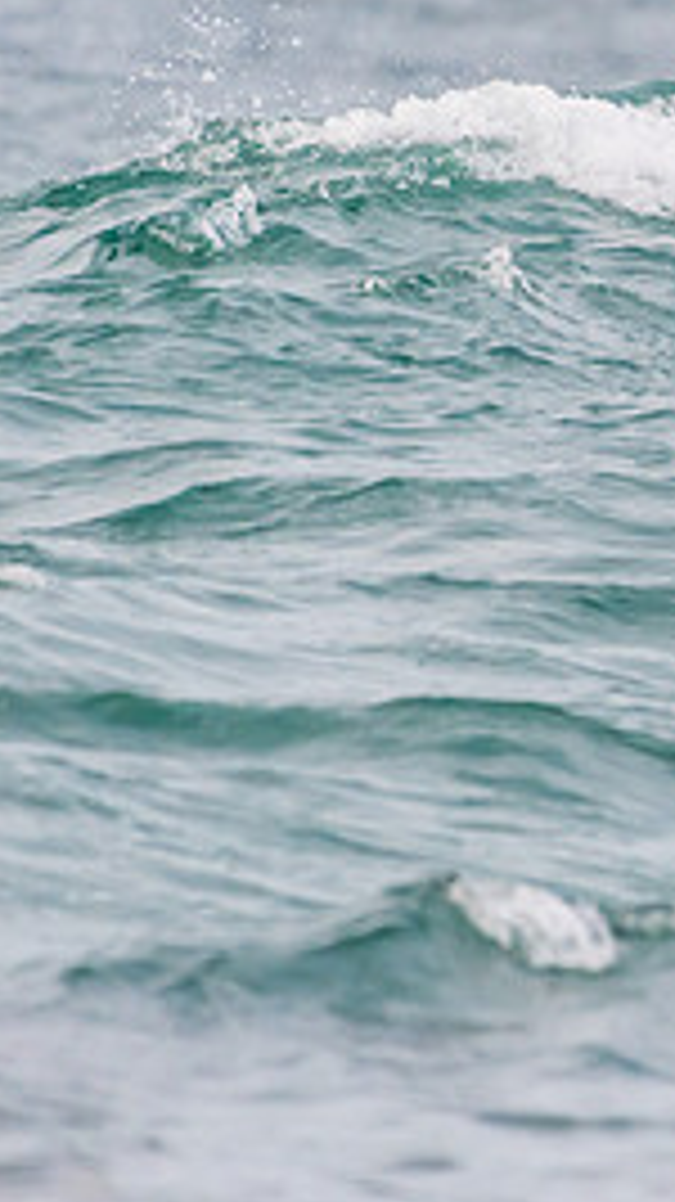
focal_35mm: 1139
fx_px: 36276
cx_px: 1256
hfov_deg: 1.1
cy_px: 376
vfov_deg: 1.9
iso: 1600
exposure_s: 1/1600
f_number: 5.6
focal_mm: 500
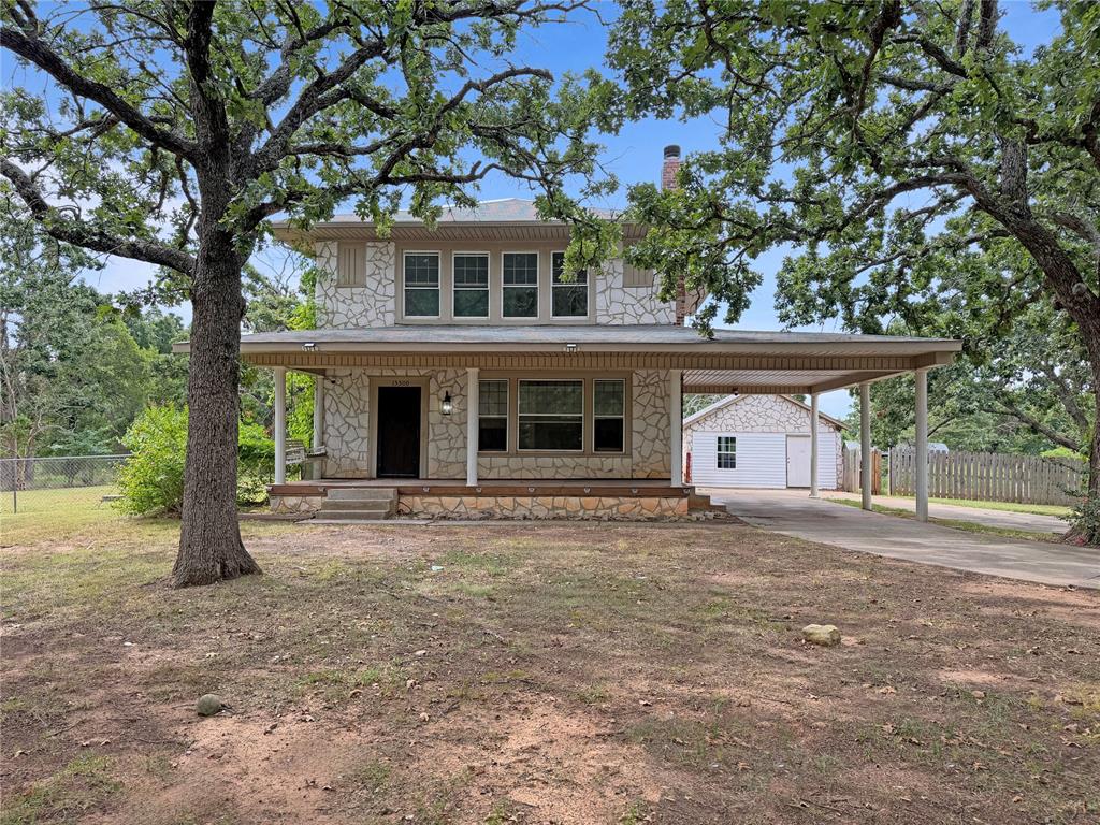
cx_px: 550
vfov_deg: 56.8
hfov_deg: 71.6
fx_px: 763
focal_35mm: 24
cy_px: 412
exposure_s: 1/1060
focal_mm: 6.76
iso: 100
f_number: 1.78
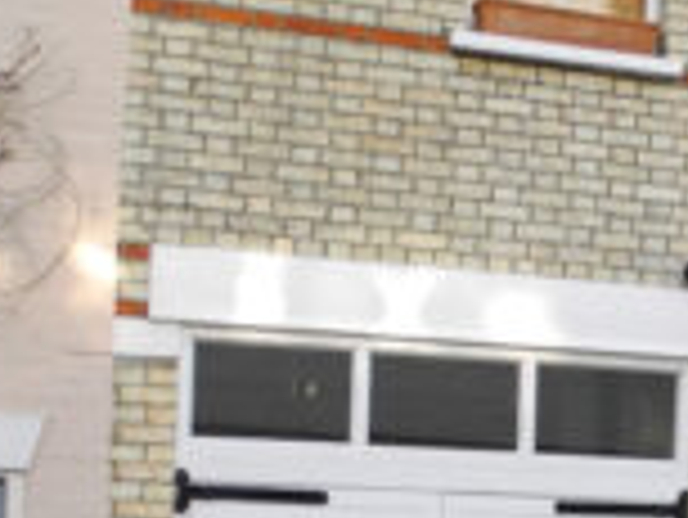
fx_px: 1750
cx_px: 760
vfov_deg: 16.3
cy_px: 586
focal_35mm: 88
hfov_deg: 21.1
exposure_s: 1/320
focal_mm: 6
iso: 100
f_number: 2.8
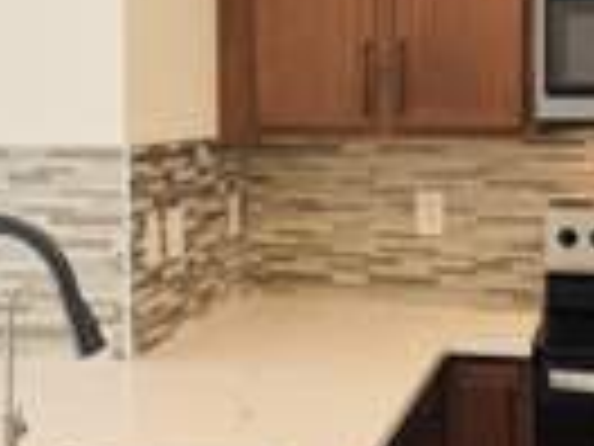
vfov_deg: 16.8
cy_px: 88
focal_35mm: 87
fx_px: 1493
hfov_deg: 22.4
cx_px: 189
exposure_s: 1/120
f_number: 1.78
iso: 125
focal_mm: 6.76
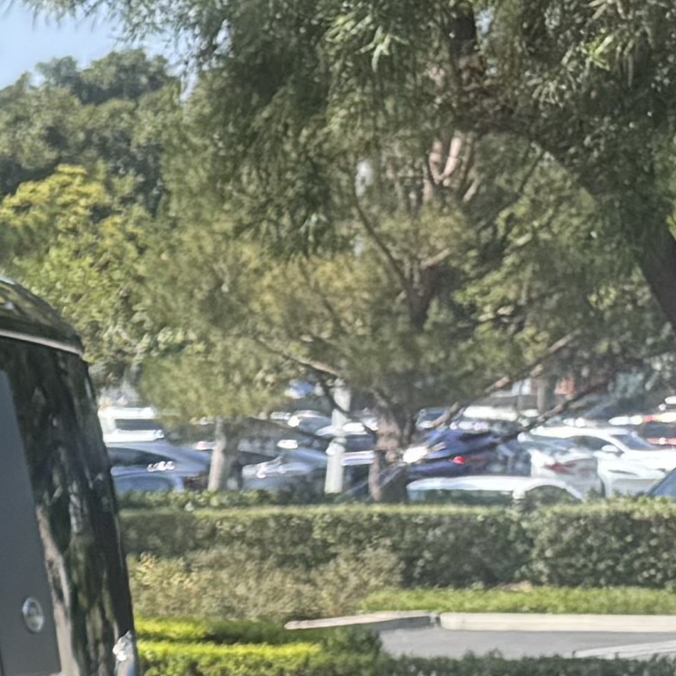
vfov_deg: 10.3
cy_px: 1314
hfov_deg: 8.1
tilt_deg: -13.9
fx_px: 3469
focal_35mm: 157
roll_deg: +2.3
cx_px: -1795
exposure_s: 1/1261
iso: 80
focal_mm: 6.76
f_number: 1.78
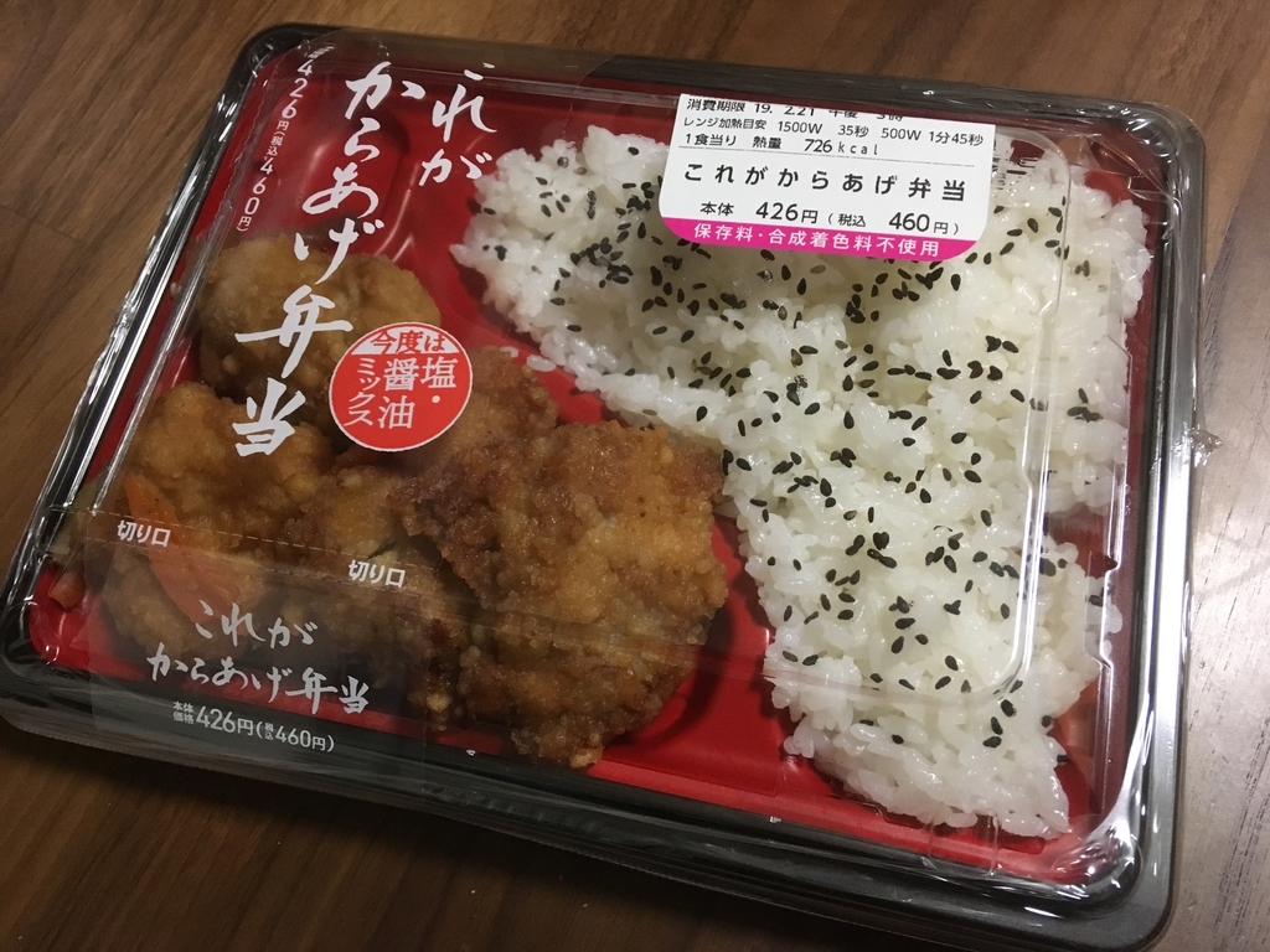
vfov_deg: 48.2
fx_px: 1064
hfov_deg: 61.7
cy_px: 476
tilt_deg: -68.1
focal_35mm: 29
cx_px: 635
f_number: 2.2
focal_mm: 4.15
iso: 200
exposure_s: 1/30
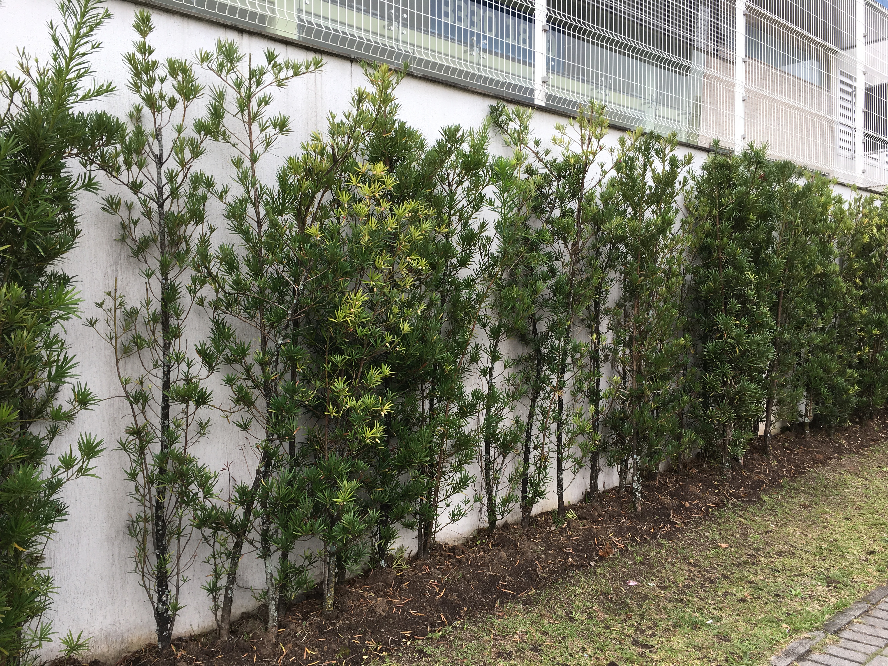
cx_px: 444
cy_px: 333
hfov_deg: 61.7
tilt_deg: -0.2
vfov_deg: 48.2
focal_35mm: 29
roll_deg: +1.5
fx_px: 744
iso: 25
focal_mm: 4.15
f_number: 2.2
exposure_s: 1/287
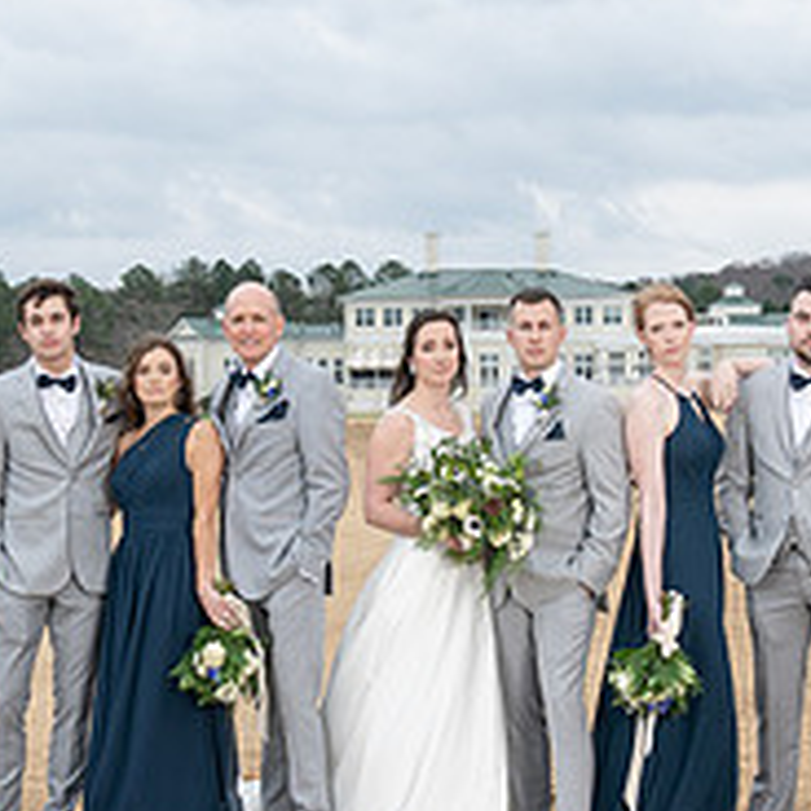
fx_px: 2518
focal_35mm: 95
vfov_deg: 18.3
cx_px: 478
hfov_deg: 18.3
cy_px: 470
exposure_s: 1/250
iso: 200
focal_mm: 33
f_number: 5.6
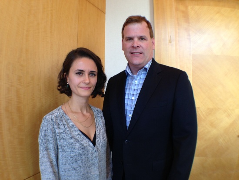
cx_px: 120
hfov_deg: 55.3
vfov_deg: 43.0
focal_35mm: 33
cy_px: 90
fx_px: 228
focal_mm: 4.13
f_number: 2.4
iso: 50
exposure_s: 1/20
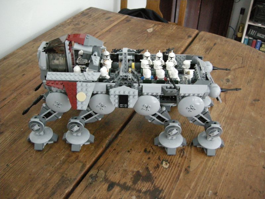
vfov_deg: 39.7
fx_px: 276
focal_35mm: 36
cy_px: 100
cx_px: 132
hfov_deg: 51.4
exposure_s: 1/30
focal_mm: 7.5
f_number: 2.7
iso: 800
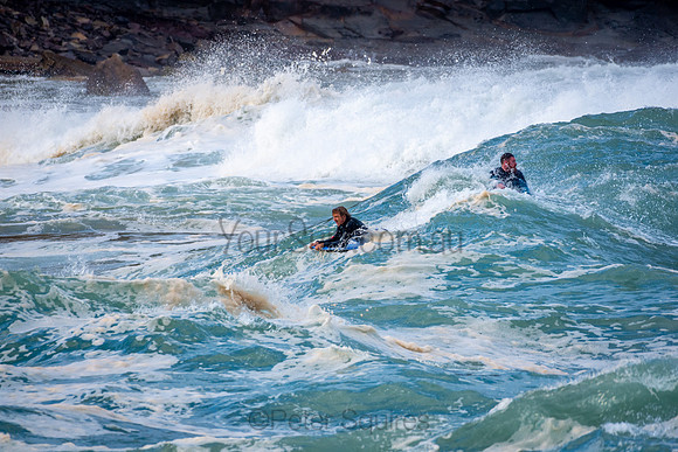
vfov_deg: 1.8
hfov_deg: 2.7
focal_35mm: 750
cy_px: 226
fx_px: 14128
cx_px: 339
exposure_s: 1/640
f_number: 6.3
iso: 200
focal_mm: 500
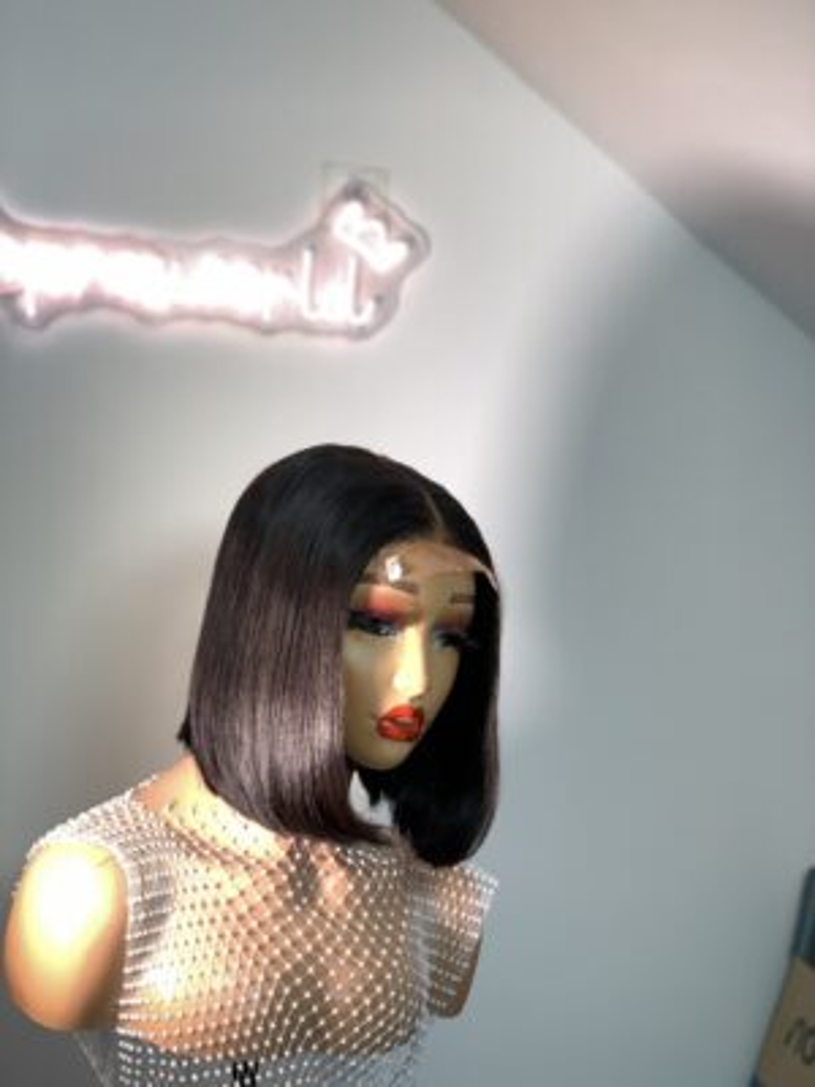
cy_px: 544
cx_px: 408
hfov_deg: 28.0
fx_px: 1632
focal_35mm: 52
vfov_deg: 36.8
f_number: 2.4
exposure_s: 1/122
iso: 100
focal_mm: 6
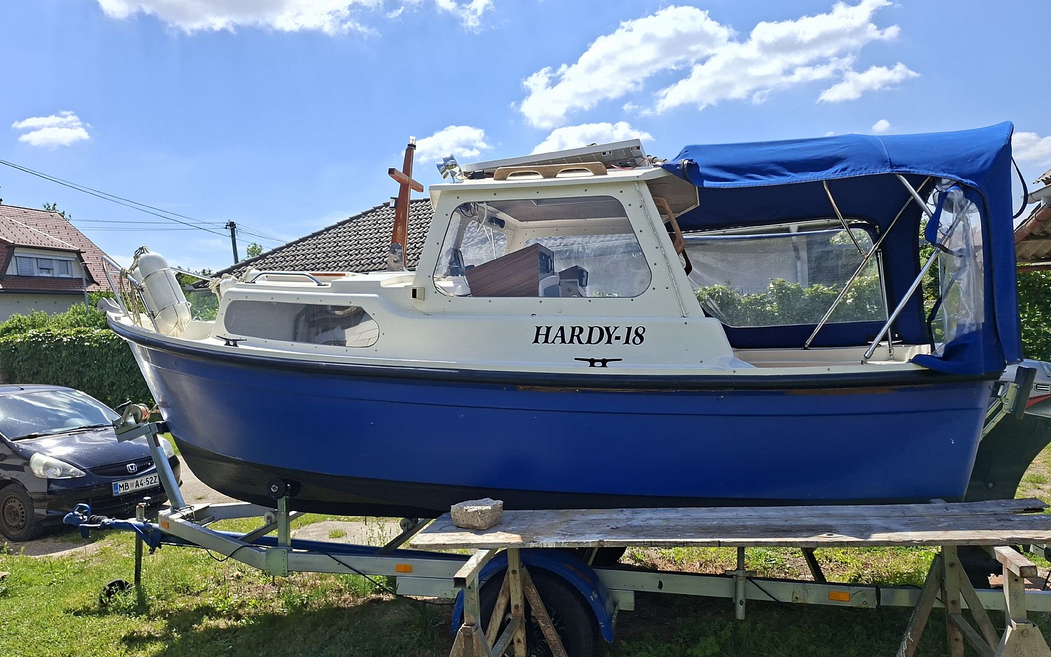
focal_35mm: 25
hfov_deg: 72.5
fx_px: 716
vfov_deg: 49.2
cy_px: 354
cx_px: 538
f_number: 1.8
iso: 50
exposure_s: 1/2710
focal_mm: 5.54
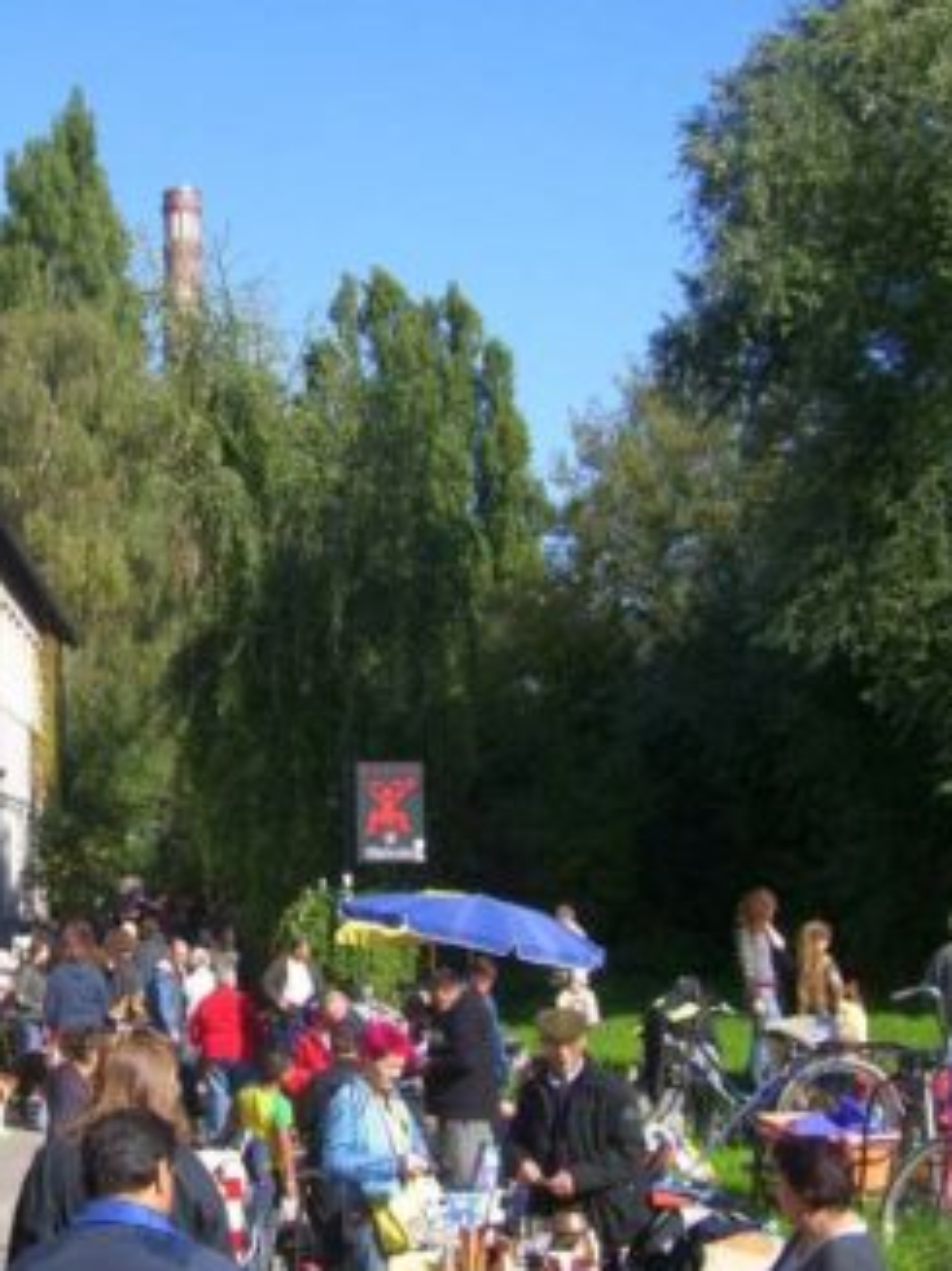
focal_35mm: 58
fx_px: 2128
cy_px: 622
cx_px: 233
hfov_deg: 24.9
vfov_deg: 33.2
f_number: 4.8
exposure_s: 1/350
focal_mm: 6
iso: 80
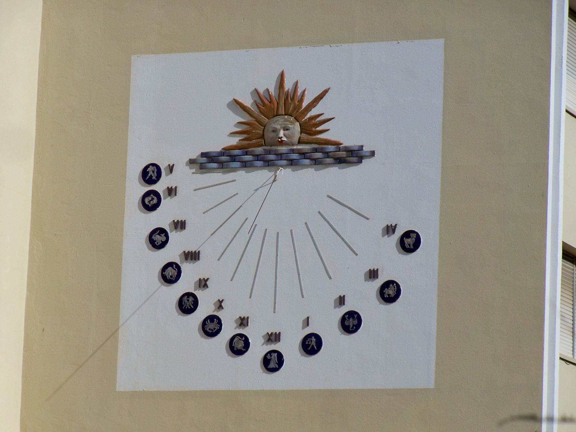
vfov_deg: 8.6
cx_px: 288
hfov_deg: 11.4
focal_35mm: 173
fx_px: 2879
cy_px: 216
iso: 80
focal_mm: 30.5
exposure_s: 1/500
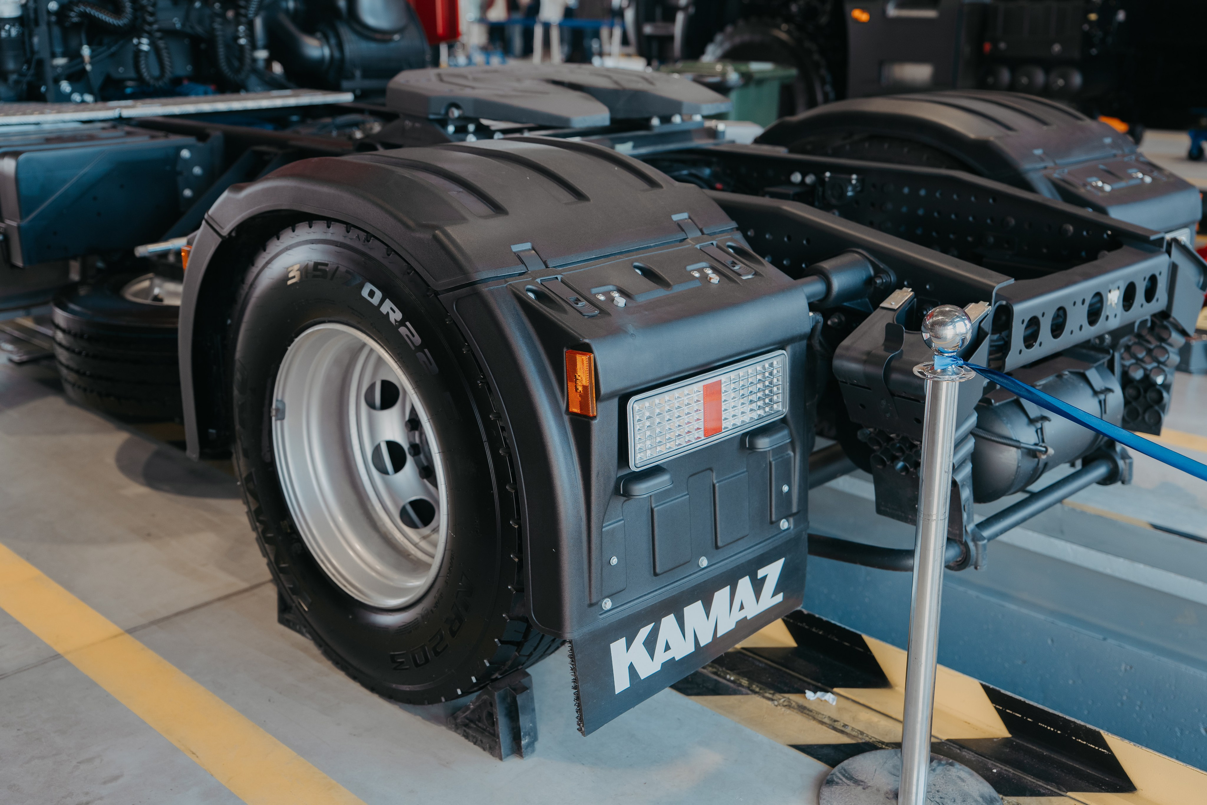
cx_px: 604
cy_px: 402
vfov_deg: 35.9
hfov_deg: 51.9
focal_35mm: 37
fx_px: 1241
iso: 160
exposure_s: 1/125
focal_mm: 37
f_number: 2.5
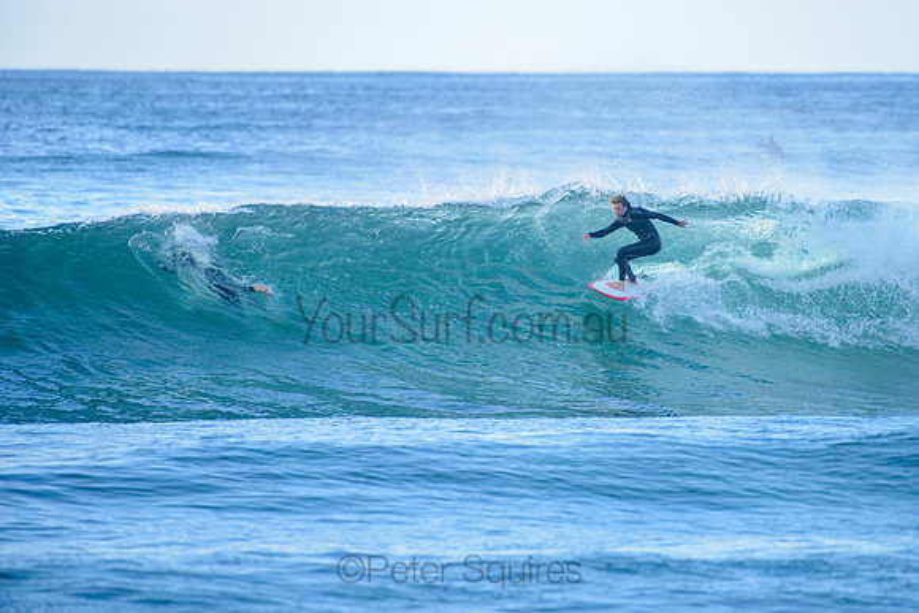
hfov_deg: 3.4
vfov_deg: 2.2
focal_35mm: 613
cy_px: 266
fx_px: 15661
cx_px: 559
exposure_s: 1/2000
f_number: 5.6
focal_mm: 500
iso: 640
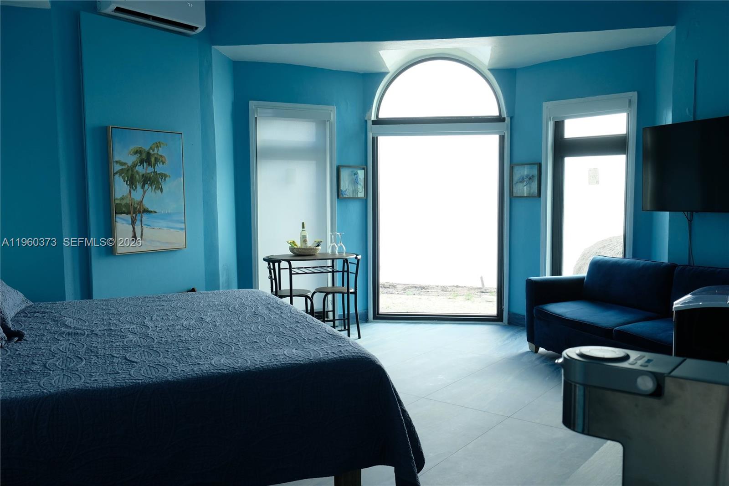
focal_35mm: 29
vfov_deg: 44.9
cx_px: 364
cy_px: 243
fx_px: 587
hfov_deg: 63.7
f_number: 5
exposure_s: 1/90
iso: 400
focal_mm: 19.6
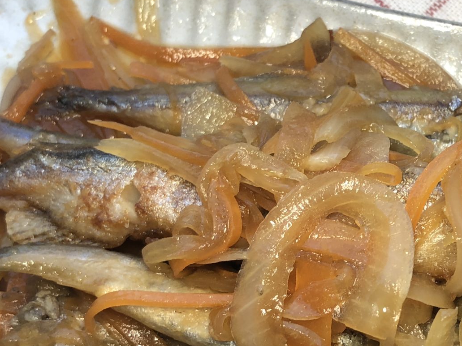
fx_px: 961
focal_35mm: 72
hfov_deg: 26.6
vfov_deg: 20.3
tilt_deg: -66.4
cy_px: 244
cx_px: 358
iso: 32
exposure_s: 1/33
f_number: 1.8
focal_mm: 3.99
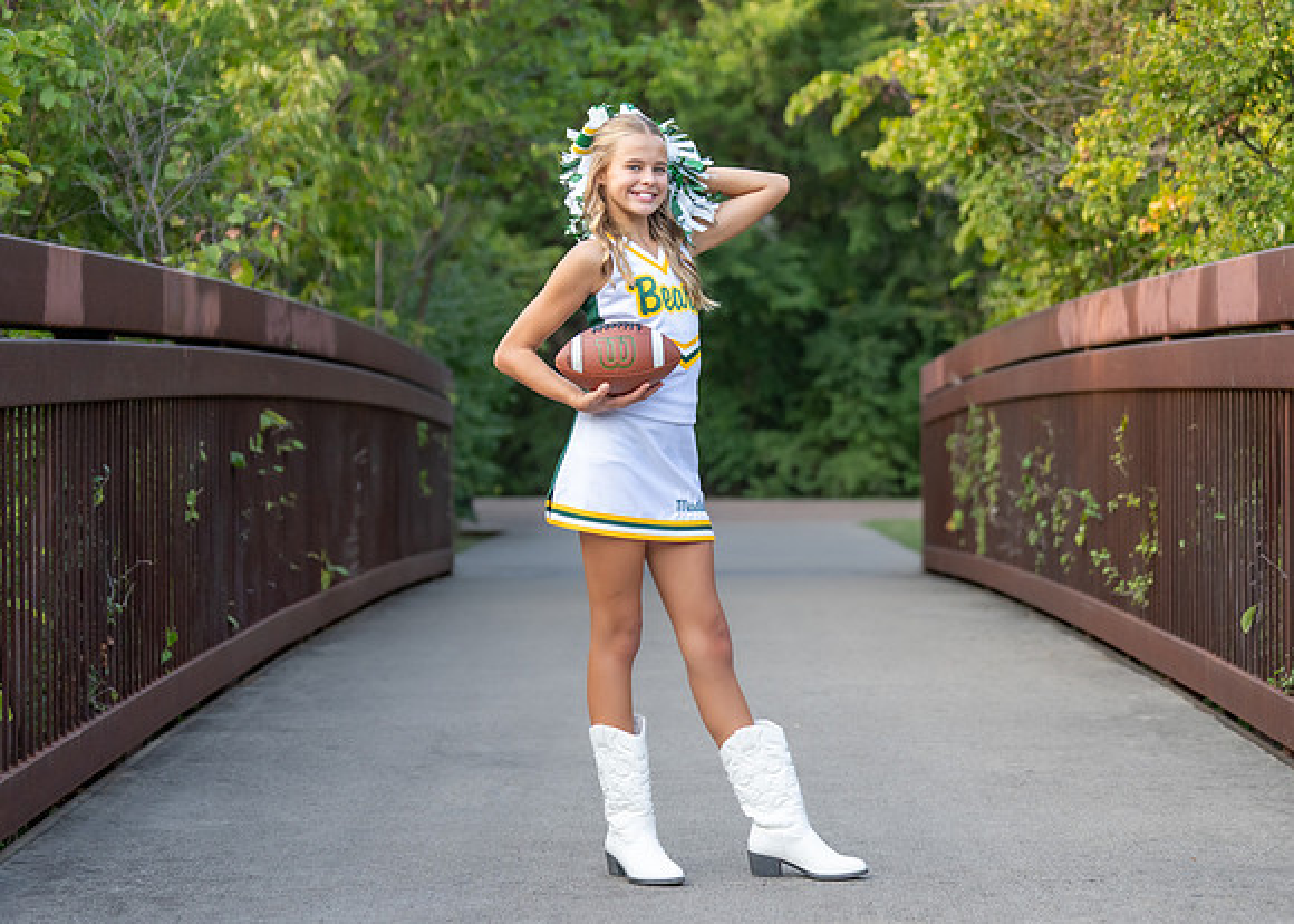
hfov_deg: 22.8
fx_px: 3209
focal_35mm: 87
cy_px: 423
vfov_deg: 16.4
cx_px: 697
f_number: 2.8
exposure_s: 1/1000
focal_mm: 70
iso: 800
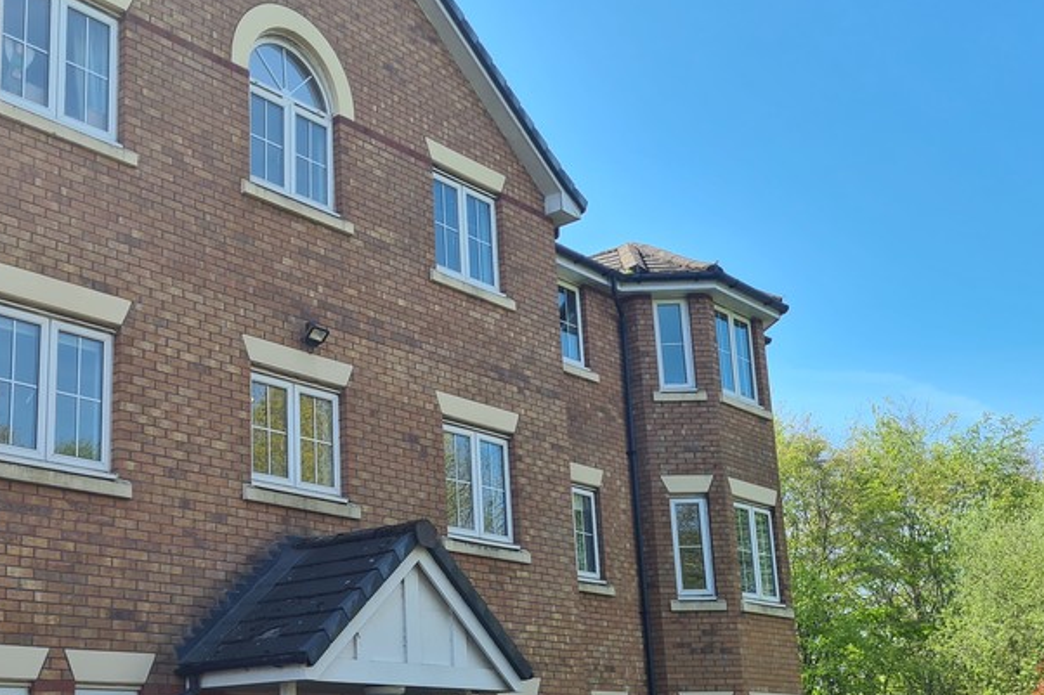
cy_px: 452
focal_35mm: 46
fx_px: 1334
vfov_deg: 29.1
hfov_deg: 41.9
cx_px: 310
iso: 50
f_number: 1.8
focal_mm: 5.4
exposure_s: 1/940
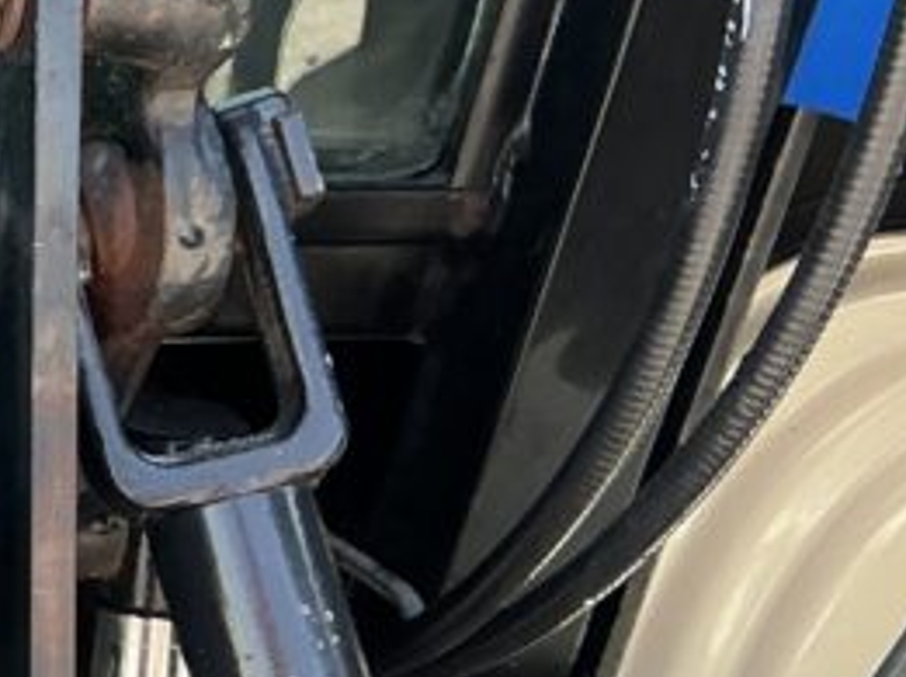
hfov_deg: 15.2
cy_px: 455
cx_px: -781
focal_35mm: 110
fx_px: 2875
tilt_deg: -10.1
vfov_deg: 13.4
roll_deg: +1.1
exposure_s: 1/122
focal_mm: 3
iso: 40
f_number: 1.8
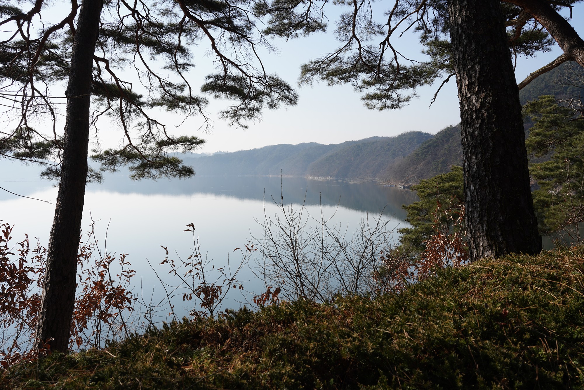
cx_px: 292
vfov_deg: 38.9
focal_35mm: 34
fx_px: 552
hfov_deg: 55.8
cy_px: 195
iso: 100
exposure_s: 1/100
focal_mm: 34
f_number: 13
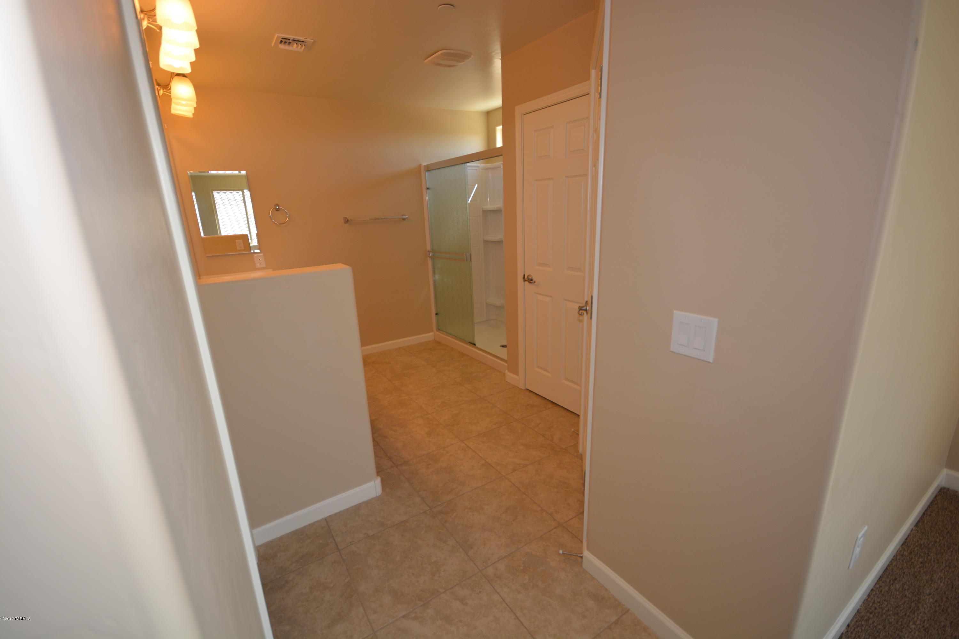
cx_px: 480
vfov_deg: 77.3
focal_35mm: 15
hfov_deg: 100.4
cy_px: 320
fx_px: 400
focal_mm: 10
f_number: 4
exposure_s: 1/80
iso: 200
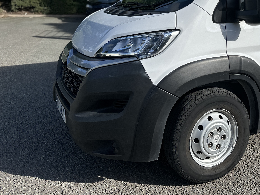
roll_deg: -1.0
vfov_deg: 32.9
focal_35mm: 42
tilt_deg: -4.6
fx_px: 315
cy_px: 27
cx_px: 211
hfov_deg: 42.6
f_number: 1.78
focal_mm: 6.86
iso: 80
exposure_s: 1/6623
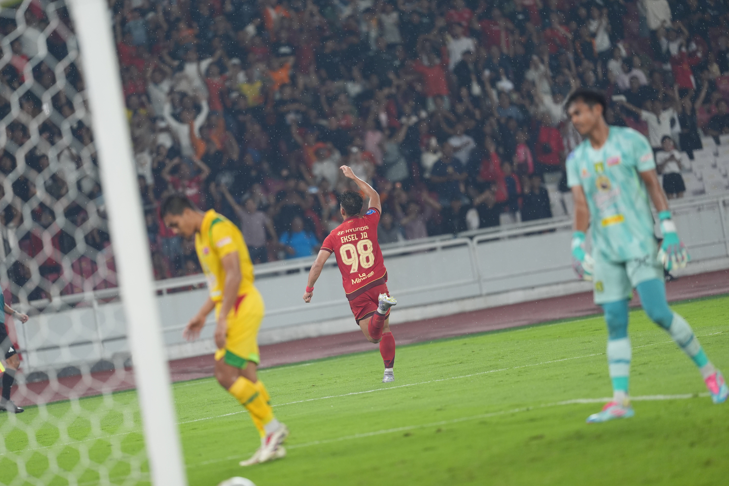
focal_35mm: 300
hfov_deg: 6.9
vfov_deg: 4.6
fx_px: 6075
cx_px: 364
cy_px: 243
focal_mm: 300
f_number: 2.8
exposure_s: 1/1000
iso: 1250
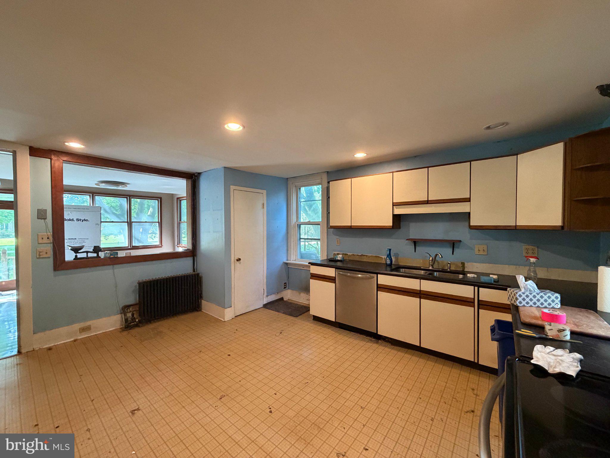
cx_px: 305
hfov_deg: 102.1
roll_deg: +0.1
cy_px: 229
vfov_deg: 85.7
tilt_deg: -0.9
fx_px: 247
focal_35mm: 14
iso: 400
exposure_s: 1/60
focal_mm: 2.22
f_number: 2.2
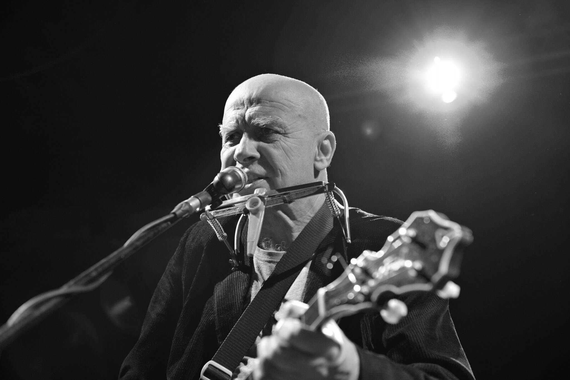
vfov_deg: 26.0
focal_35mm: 52
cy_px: 190
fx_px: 823
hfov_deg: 38.2
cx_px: 285
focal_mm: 52
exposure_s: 1/50
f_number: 3.5
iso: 1250
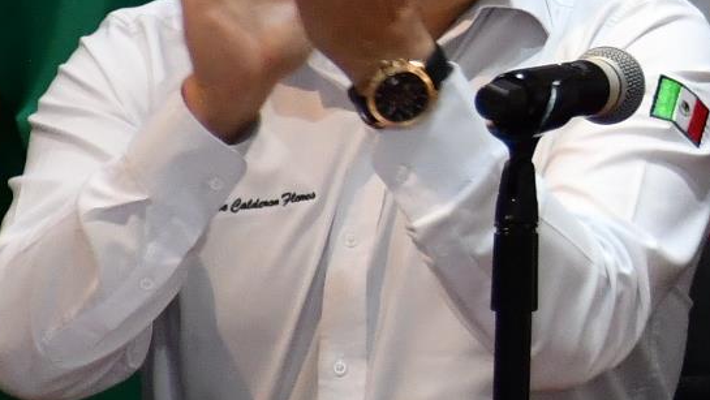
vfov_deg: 1.7
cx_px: 1730
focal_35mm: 722
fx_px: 13597
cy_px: -233
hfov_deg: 3.0
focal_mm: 90
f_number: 5.6
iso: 1250
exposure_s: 1/100
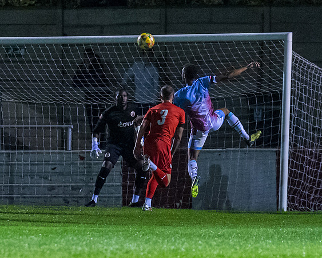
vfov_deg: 2.7
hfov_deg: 3.4
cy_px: 170
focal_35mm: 565
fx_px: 5381
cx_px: 88
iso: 8000
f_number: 4
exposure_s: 1/1000
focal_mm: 220
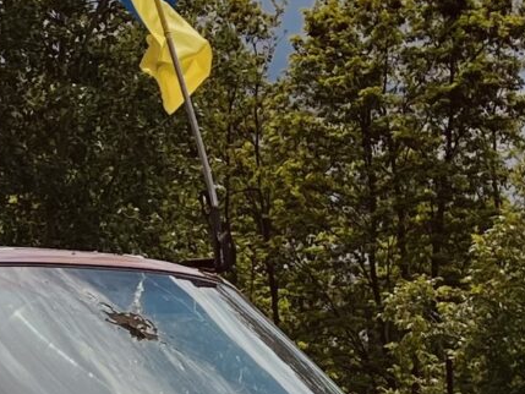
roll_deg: +2.3
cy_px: 185
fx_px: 2351
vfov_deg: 9.6
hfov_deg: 12.5
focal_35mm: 155
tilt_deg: +7.1
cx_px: -58
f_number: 1.6
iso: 50
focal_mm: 5.1
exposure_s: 1/5076
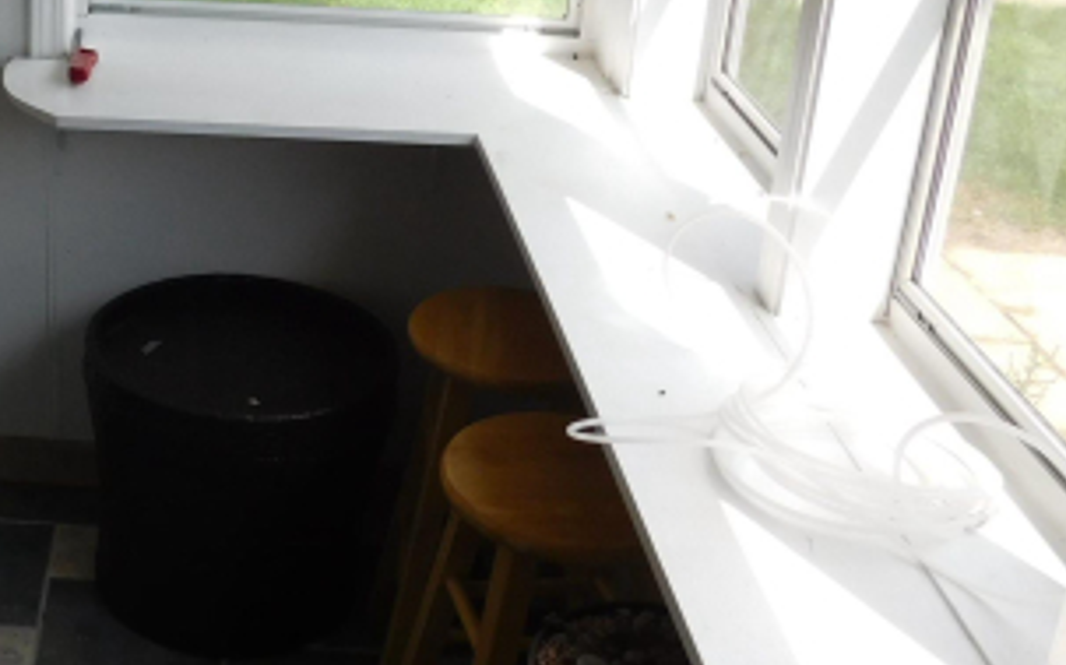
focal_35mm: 56
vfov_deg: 22.7
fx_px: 1626
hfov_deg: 34.0
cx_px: 76
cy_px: 102
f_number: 3
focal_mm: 4.1
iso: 125
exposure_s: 1/500
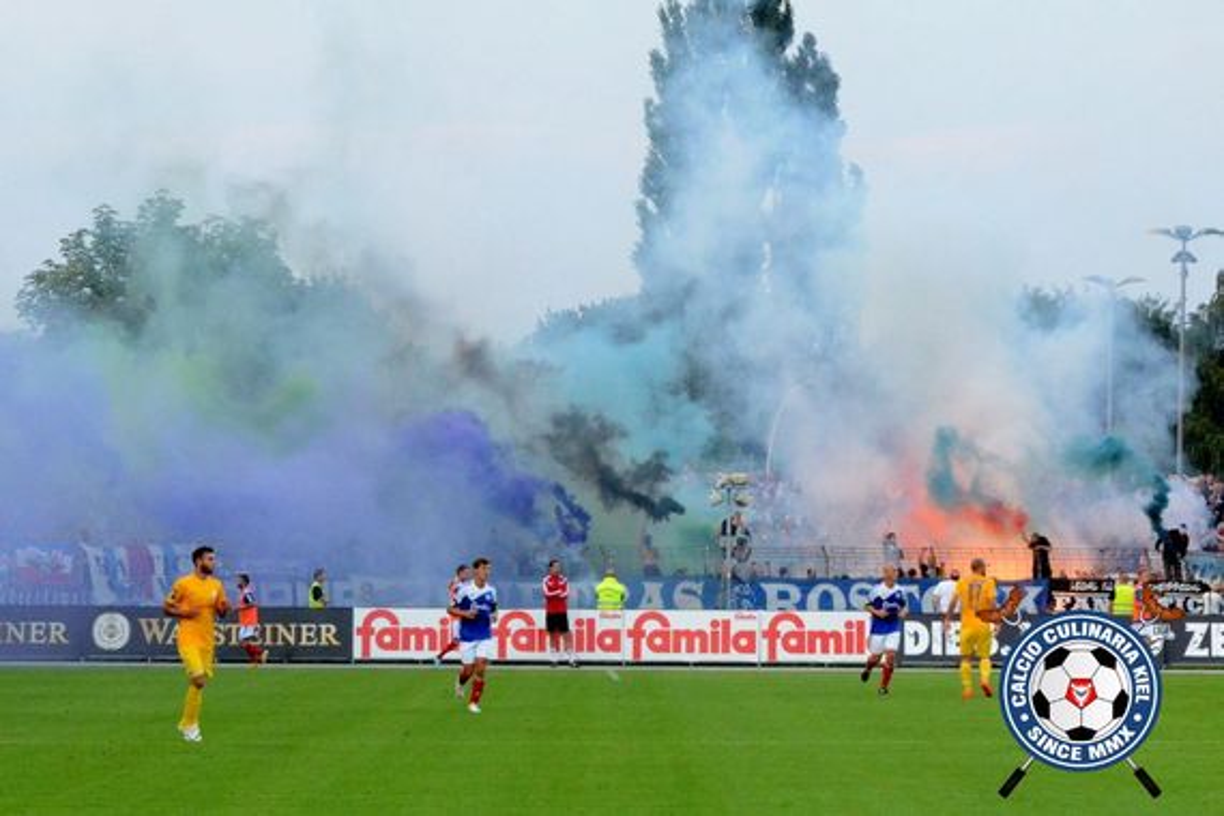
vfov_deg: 13.0
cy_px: 408
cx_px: 612
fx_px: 3570
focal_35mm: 105
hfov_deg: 19.5
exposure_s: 1/640
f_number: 10
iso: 5000
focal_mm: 70
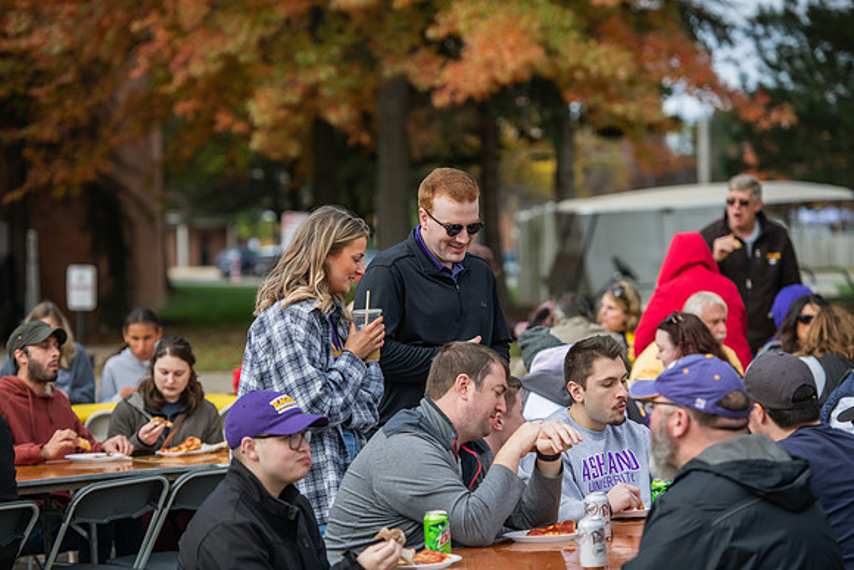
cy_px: 285
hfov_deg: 15.2
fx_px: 3203
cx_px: 427
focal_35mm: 135
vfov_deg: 10.2
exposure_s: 1/500
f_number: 3.5
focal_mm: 135
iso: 100
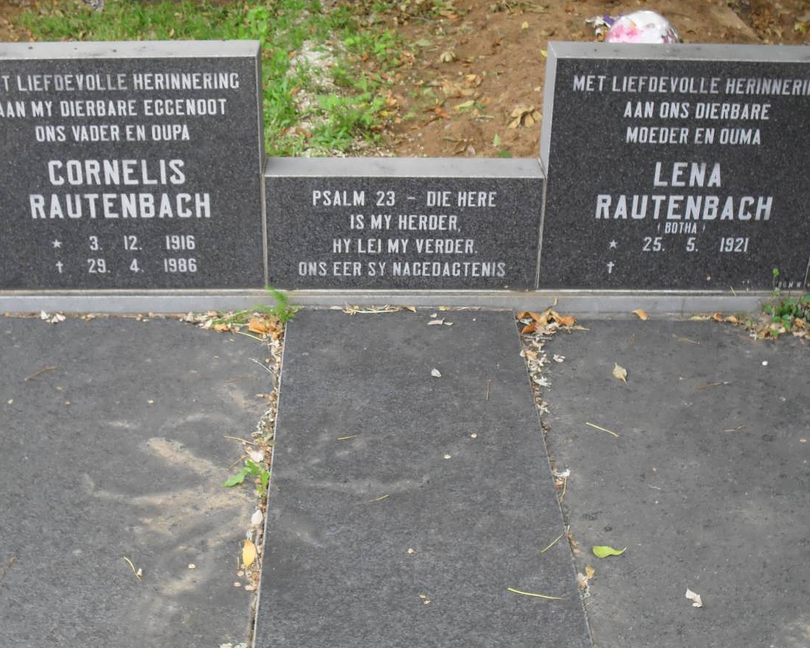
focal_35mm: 52
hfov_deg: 36.0
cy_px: 329
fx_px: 1246
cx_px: 389
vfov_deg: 29.1
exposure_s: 1/90
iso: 100
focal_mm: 8.7
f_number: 3.9
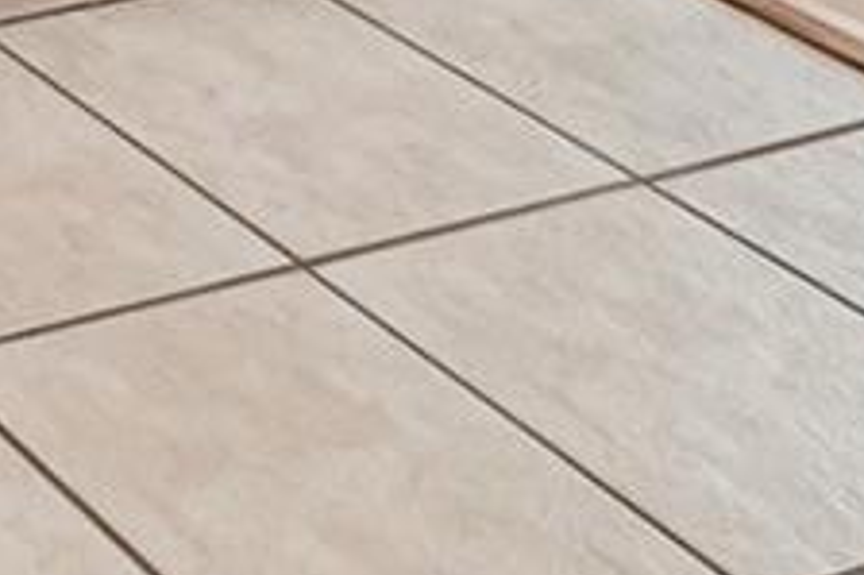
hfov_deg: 14.2
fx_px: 2398
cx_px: -1180
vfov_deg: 9.3
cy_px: -1382
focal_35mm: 100
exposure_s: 1/30
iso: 400
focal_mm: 14
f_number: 8
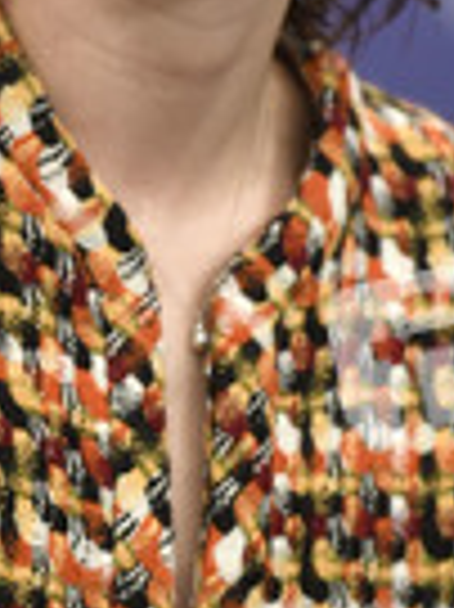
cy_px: 108
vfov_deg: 3.5
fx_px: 9966
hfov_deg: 2.6
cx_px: 148
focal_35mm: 569
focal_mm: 200
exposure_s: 1/400
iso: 1000
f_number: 3.2
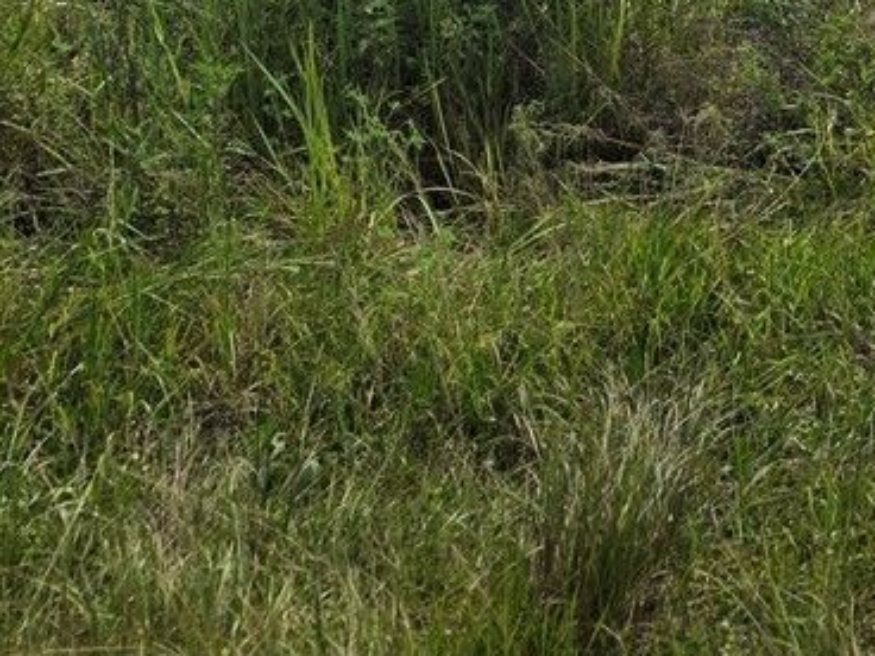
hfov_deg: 30.2
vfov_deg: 20.8
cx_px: 528
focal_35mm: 64
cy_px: -212
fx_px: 1618
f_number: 1.7
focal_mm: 6.3
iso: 80
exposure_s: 1/7626
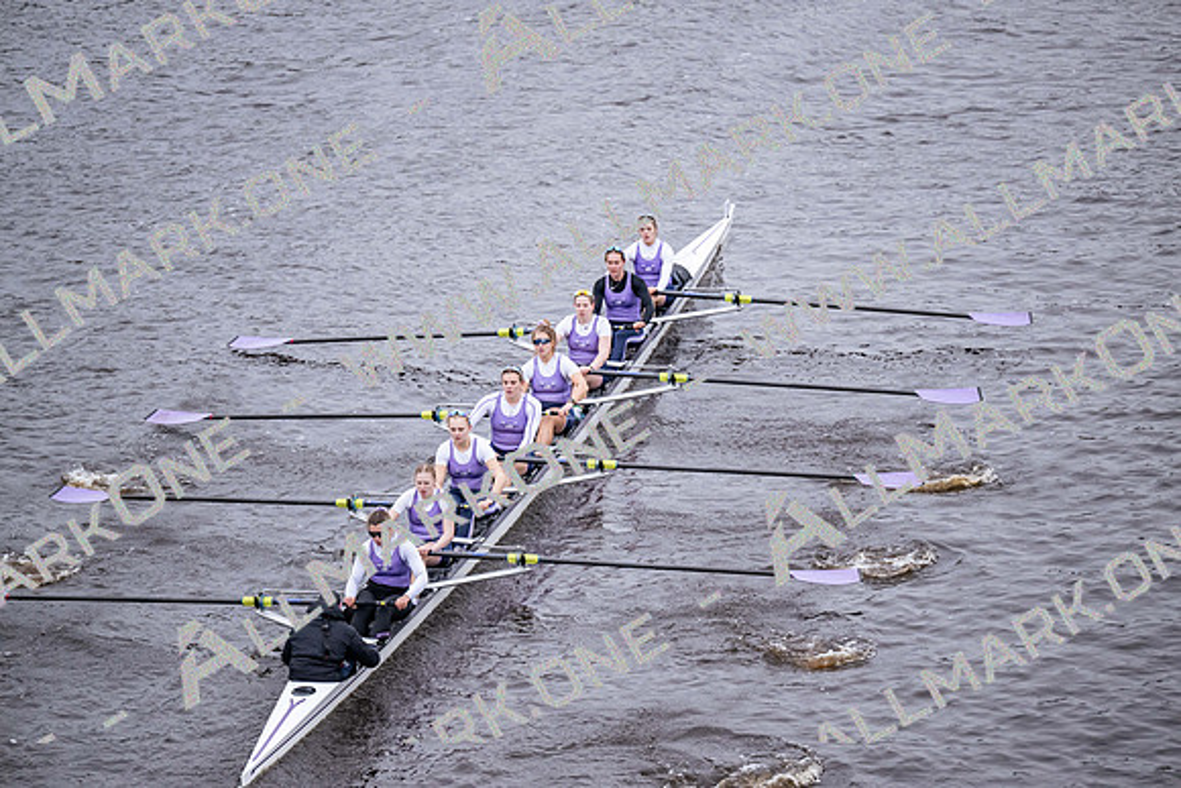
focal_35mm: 200
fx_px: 6562
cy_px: 394
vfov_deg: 6.9
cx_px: 590
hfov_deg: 10.3
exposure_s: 1/2000
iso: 1600
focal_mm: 200
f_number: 2.8
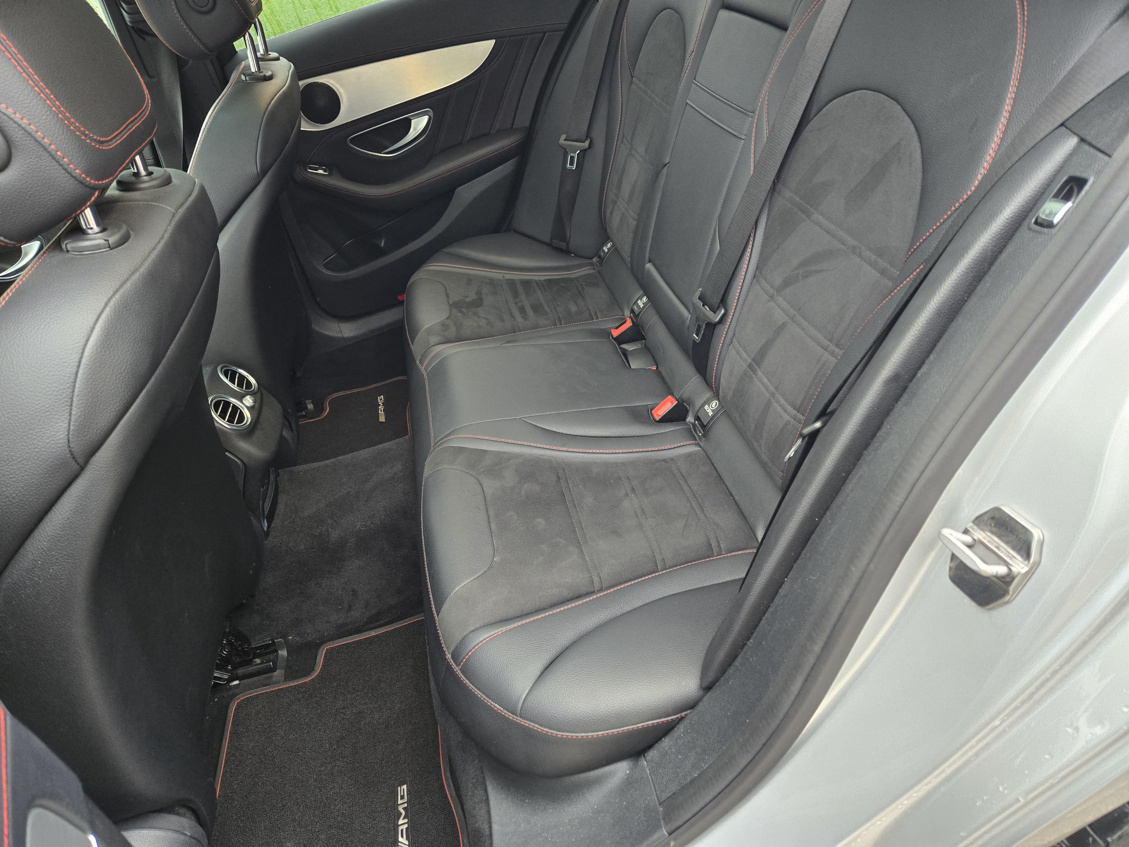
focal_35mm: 23
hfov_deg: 73.9
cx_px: 564
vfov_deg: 58.9
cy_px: 424
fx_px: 750
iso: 320
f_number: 1.8
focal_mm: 5.4
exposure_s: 1/100
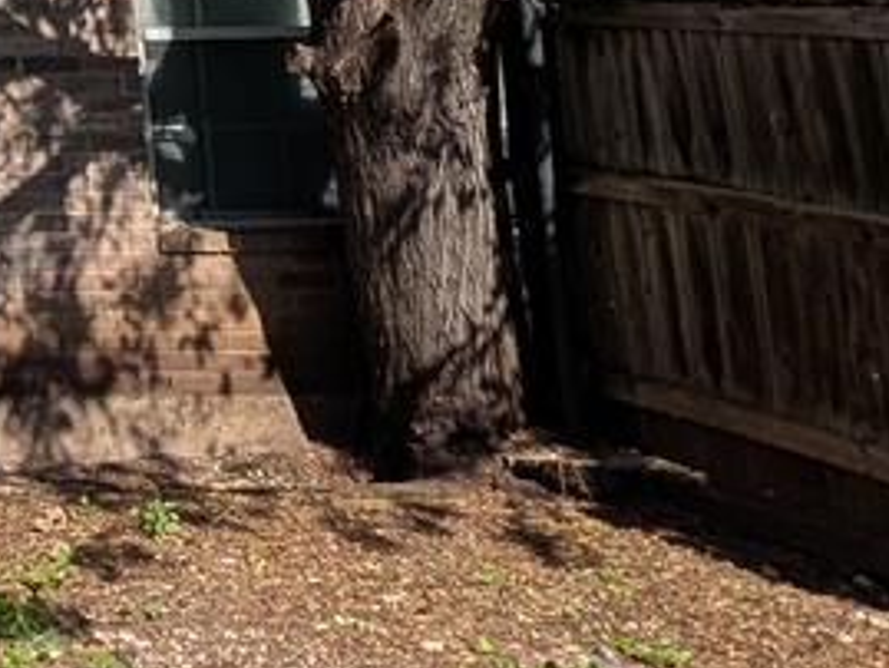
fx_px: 1644
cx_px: -744
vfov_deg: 21.1
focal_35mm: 64
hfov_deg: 20.5
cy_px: -169
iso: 50
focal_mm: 2.02
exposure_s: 1/3906
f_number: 1.7
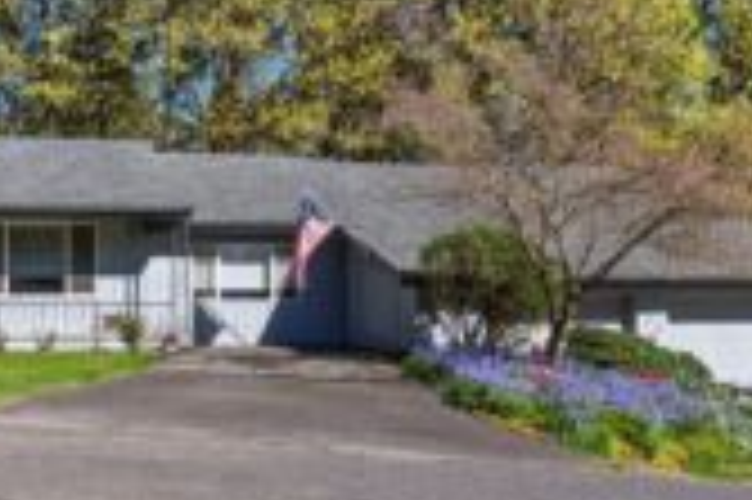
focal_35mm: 36
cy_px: 336
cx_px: 149
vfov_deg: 36.4
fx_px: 751
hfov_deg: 50.0
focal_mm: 10
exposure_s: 1/125
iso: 200
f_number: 9
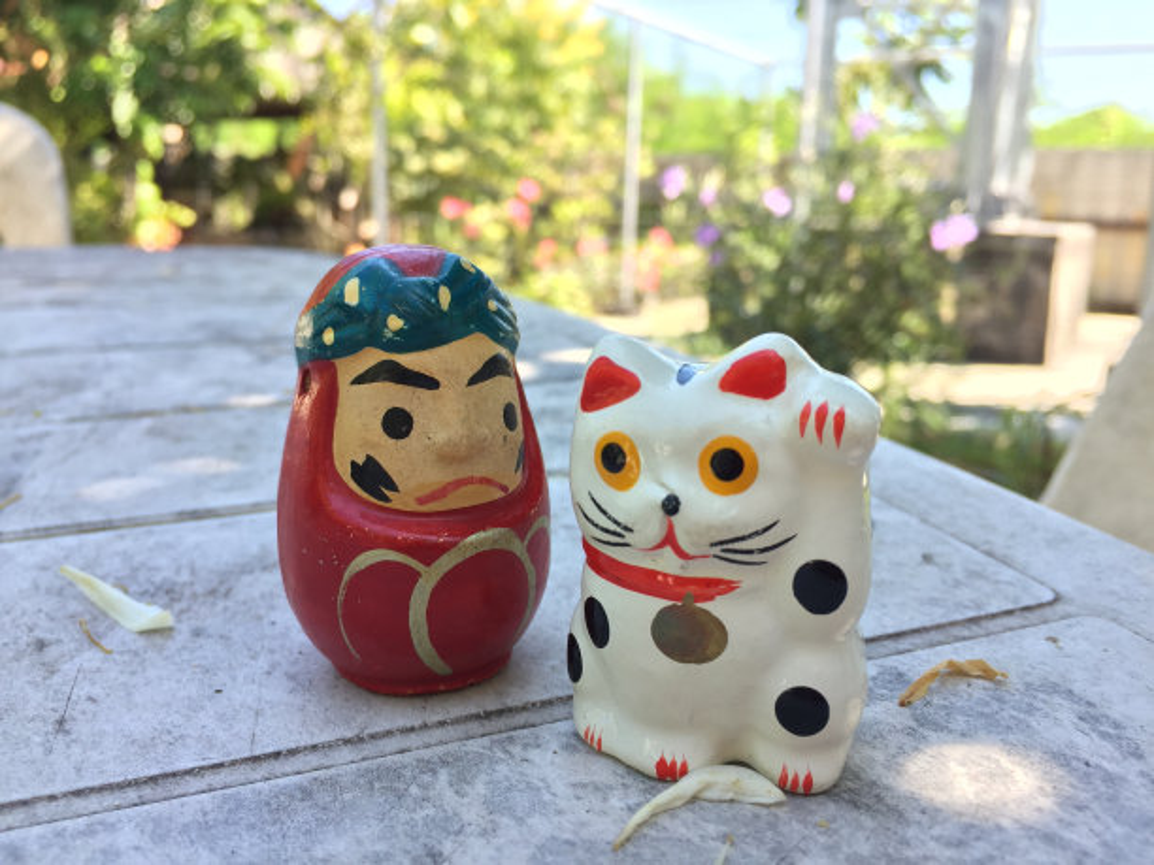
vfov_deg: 48.2
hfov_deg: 61.7
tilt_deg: -11.7
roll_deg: -2.3
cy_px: 432
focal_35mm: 29
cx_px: 577
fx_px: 967
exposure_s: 1/235
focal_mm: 4.15
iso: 32
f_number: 2.2
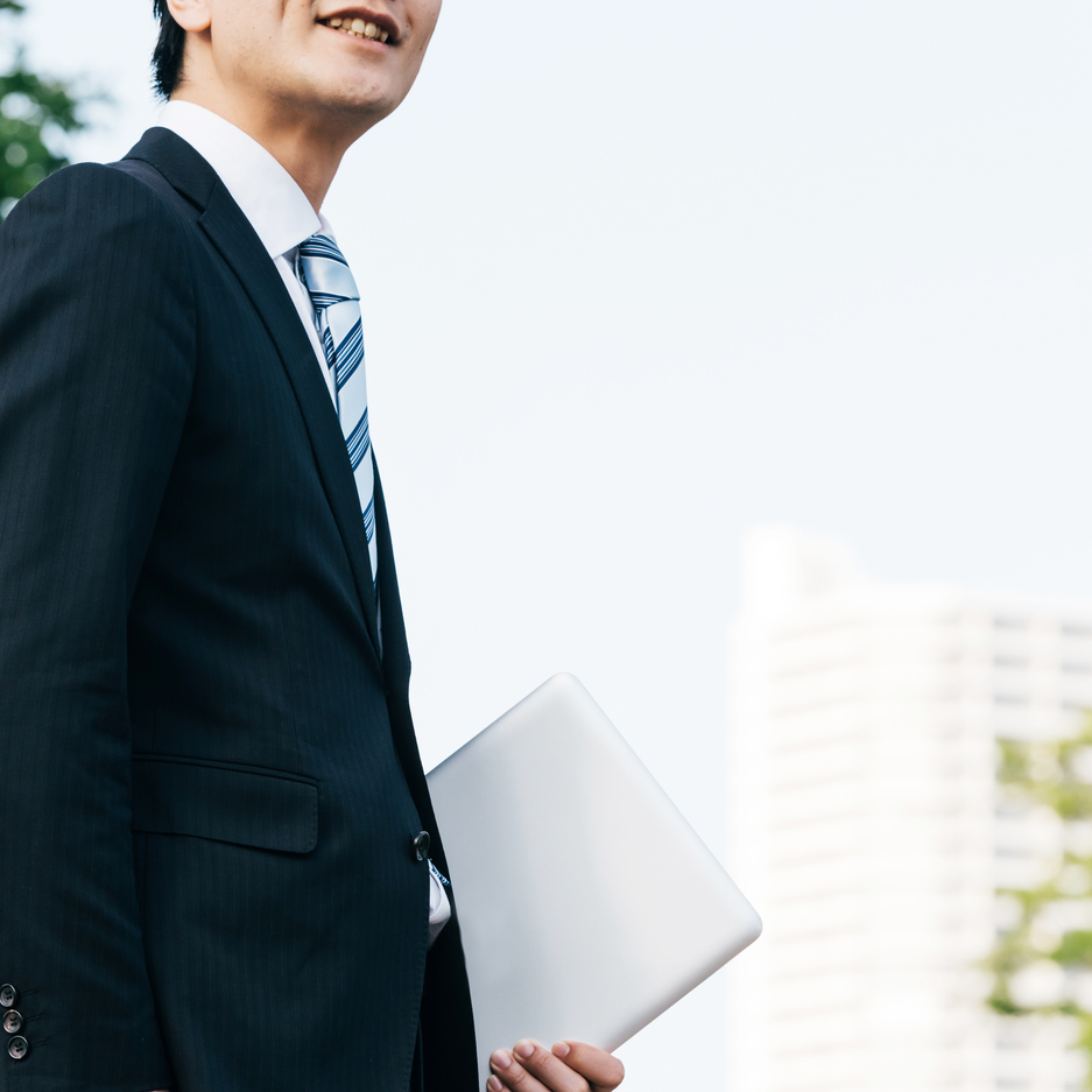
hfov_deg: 7.1
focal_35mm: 245
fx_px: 8744
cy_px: 329
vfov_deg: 7.1
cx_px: 707
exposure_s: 1/320
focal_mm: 135
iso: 320
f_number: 6.3
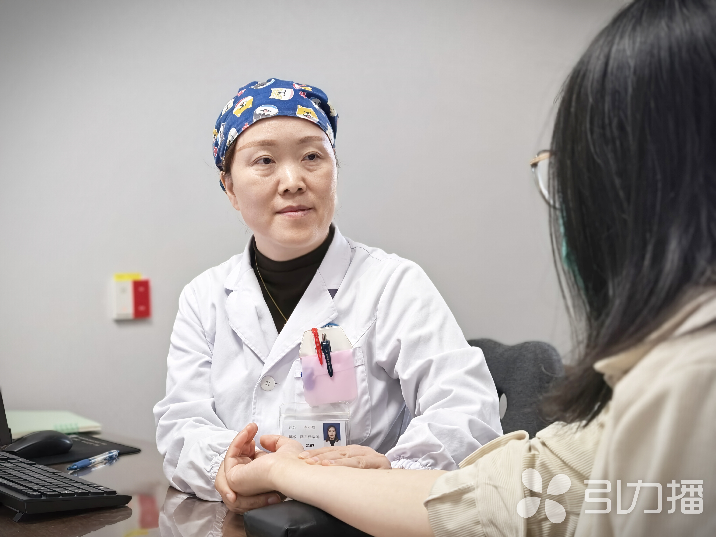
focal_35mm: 48
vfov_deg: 30.3
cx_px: 358
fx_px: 993
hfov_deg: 39.7
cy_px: 268
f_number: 2
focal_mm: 8.5
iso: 125
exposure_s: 1/100
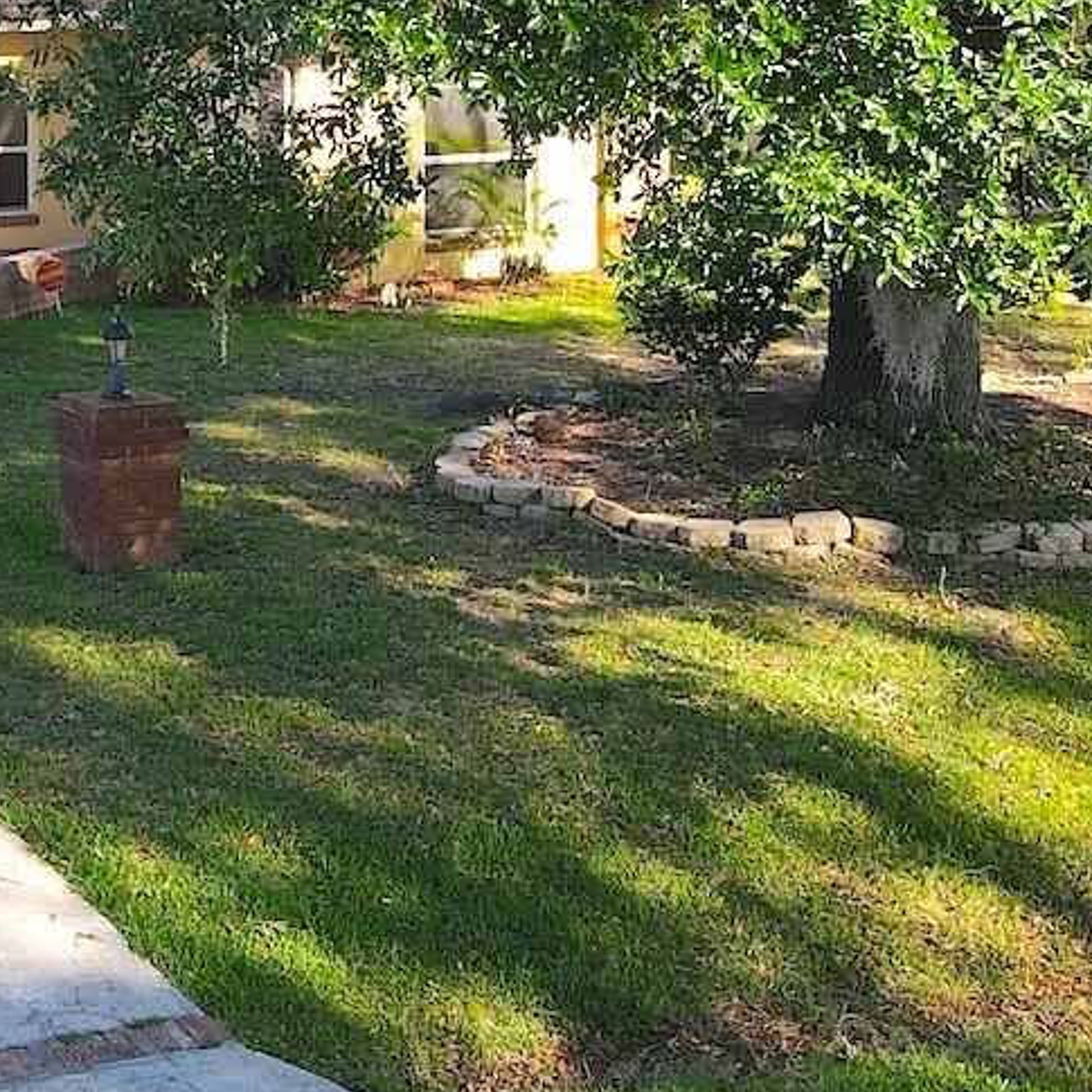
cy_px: 86
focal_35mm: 70
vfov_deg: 23.9
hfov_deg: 23.4
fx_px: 2498
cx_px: -45
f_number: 2.8
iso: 100
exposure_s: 1/250
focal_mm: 4.5
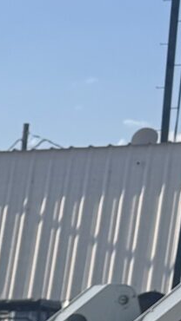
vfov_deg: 10.8
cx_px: -479
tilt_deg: -11.8
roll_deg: +0.9
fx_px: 1545
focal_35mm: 181
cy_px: 659
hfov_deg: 5.9
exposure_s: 1/4950
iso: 80
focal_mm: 6.76
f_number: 1.78
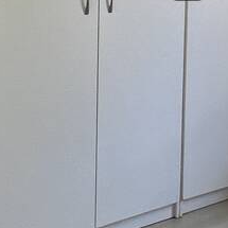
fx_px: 574
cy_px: -47
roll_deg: -2.6
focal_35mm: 77
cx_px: 404
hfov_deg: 18.1
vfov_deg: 20.9
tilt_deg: -4.4
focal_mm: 1.57
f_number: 1.8
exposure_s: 1/99
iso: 80
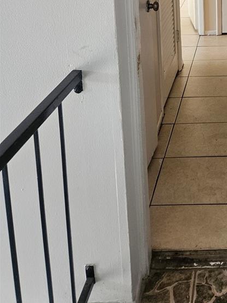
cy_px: -14
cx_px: 246
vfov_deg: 34.1
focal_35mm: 50
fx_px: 437
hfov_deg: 26.9
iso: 250
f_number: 1.8
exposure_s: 1/170
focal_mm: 5.4
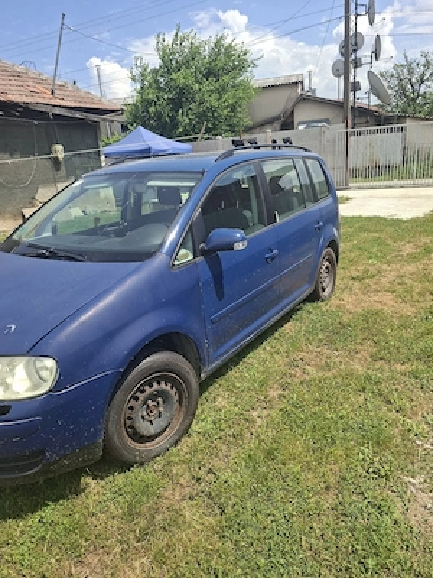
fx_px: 384
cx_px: 216
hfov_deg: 58.9
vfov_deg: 73.9
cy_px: 289
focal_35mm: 23
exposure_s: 1/1667
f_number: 1.8
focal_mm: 5.54
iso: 50
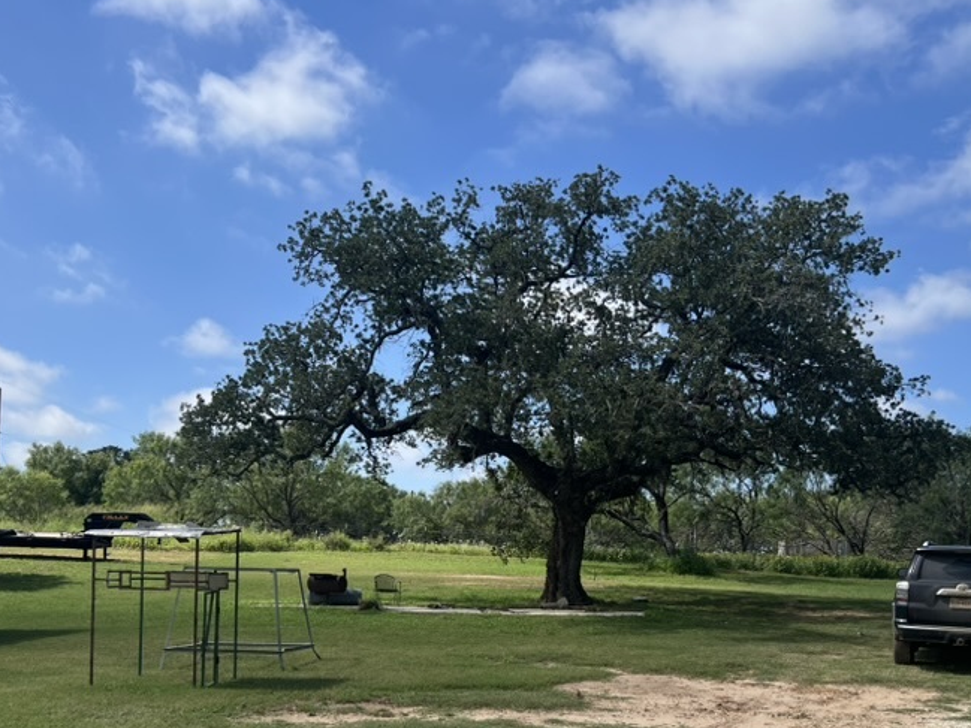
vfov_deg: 34.4
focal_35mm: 41
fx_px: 1150
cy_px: 550
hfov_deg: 45.7
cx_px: 512
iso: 50
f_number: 1.5
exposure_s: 1/3571
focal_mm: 5.7
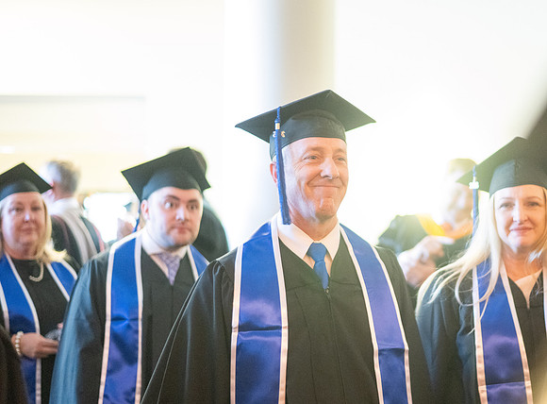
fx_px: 1038
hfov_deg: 29.3
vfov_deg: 22.0
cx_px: 374
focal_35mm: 66
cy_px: 214
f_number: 1.8
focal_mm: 50
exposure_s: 1/125
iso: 5000
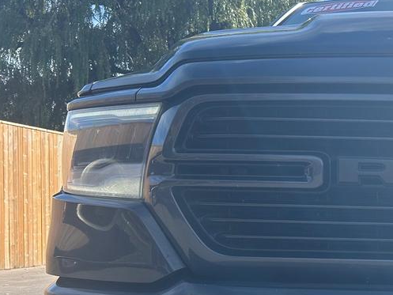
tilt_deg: -3.1
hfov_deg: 25.9
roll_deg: -1.7
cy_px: 262
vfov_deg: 21.5
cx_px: 472
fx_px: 761
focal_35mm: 67
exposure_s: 1/2299
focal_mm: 5.7
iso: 50
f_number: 1.5
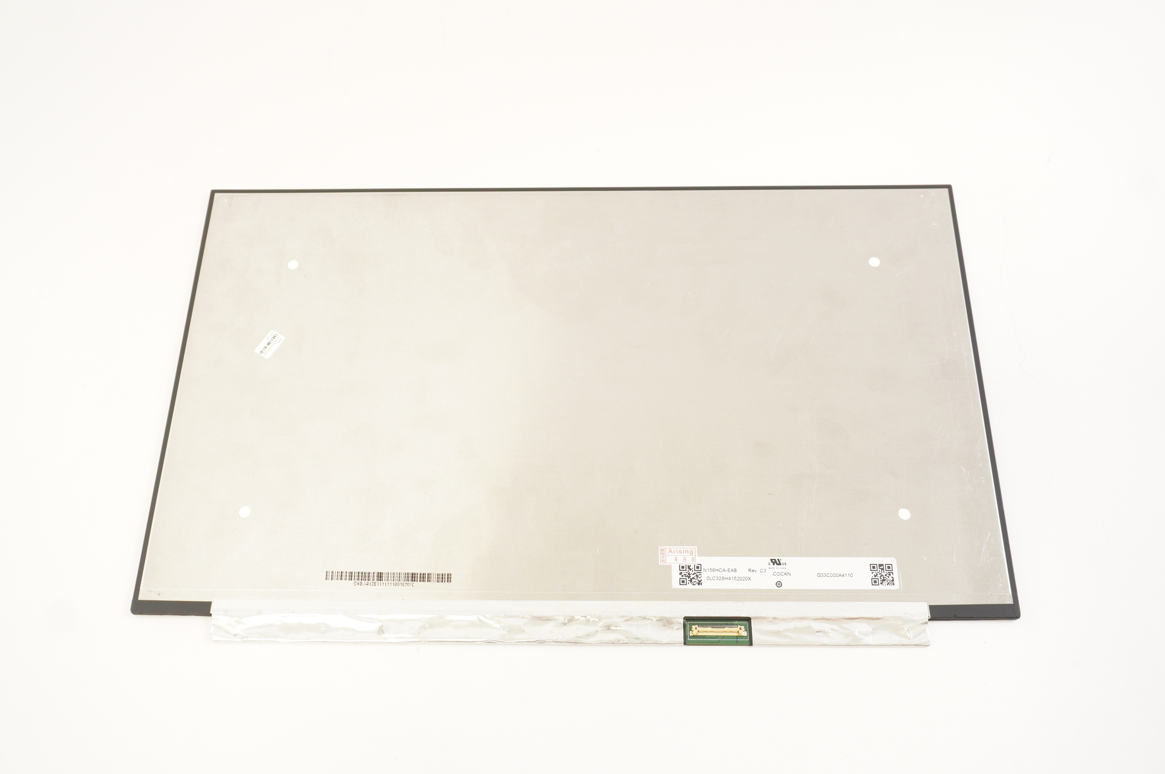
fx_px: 1067
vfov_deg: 39.9
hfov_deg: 57.3
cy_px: 387
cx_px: 582
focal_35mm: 33
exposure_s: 1/30
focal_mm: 22
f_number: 5.6
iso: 1250
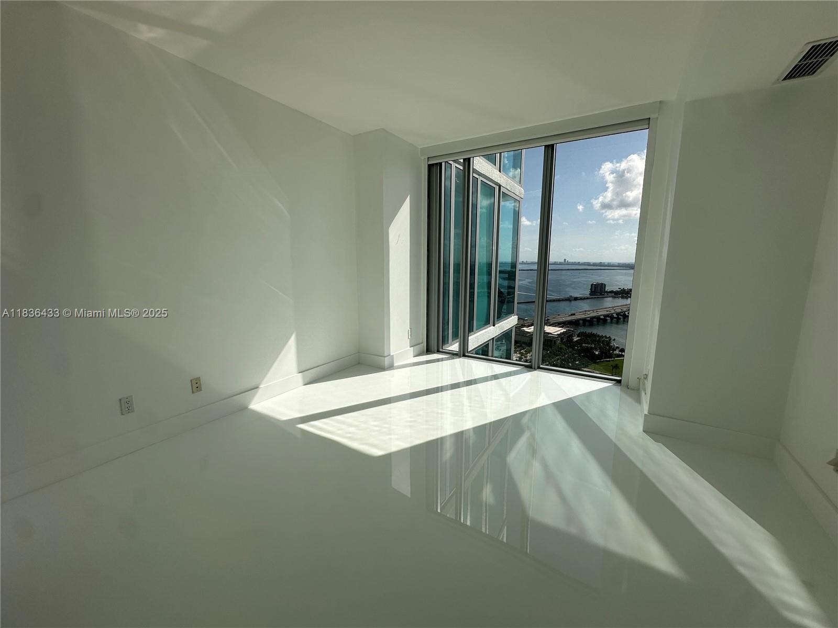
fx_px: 339
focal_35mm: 14
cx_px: 419
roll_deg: -0.2
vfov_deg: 85.7
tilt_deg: -8.2
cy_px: 314
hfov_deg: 102.1
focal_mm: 2.22
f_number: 2.2
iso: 50
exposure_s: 1/4292
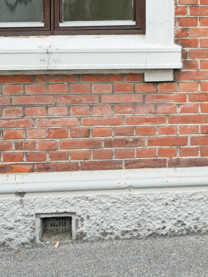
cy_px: -18
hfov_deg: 12.1
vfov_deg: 17.4
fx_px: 881
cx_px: 407
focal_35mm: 110
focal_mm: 29
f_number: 7.1
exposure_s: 1/50
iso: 800
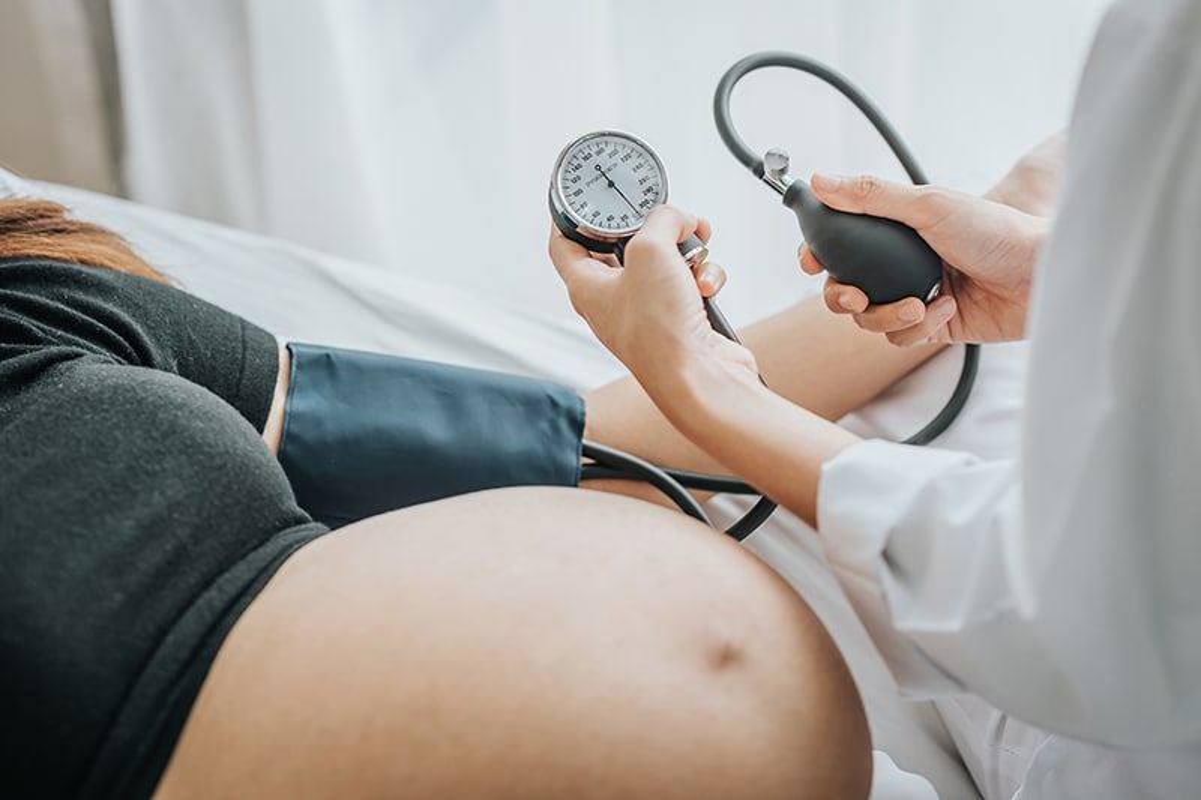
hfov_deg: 23.9
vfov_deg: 16.1
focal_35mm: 85
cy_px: 400
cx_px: 600
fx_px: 2835
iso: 200
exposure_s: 1/160
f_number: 3.5
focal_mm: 85
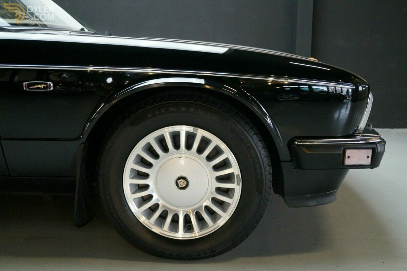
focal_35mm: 33
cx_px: 204
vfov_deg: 39.9
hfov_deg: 57.2
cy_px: 136
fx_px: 373
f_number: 3.5
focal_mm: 22
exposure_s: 1/100
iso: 3200
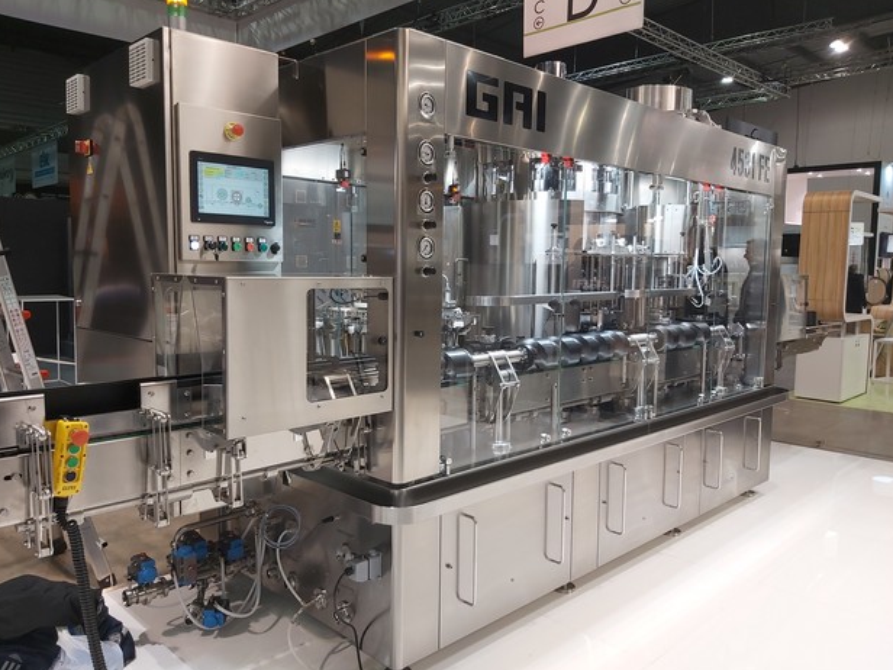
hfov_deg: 65.3
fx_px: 697
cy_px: 331
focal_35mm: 27
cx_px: 433
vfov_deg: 51.4
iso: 64
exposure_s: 1/50
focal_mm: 3.92
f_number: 1.7
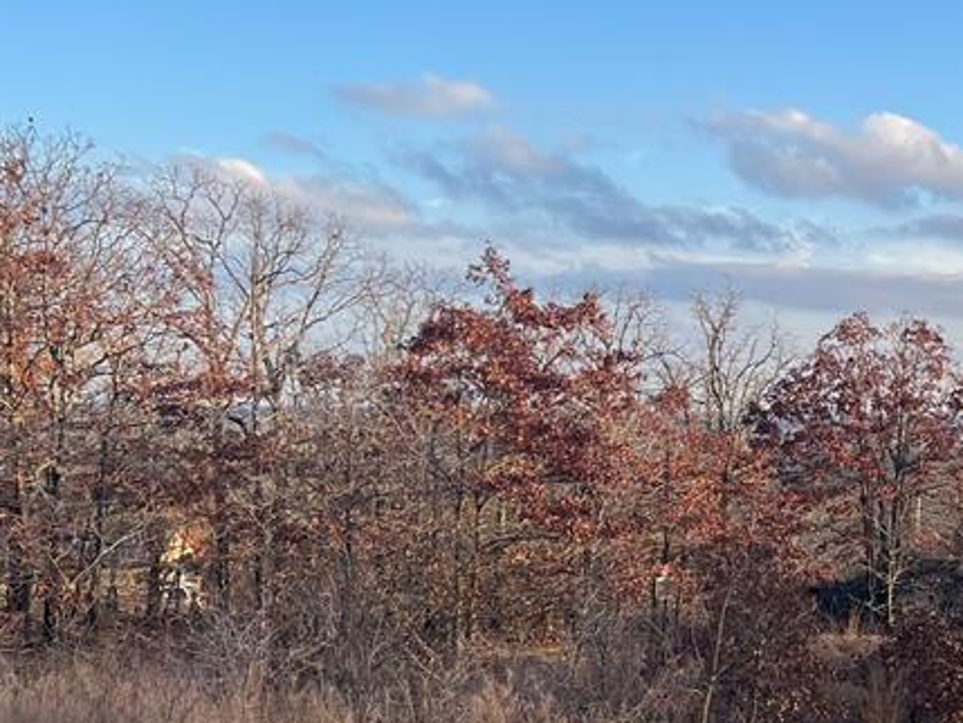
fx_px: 1725
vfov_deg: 23.6
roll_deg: -0.4
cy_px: 449
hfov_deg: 28.0
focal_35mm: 62
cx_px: 1102
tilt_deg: -2.0
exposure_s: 1/1724
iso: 50
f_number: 1.5
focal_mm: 5.7
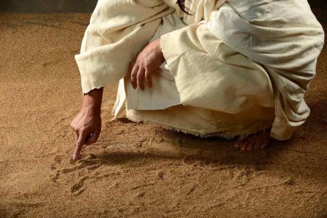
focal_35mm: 110
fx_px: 998
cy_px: 109
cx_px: 164
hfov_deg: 18.6
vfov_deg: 12.4
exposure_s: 1/250
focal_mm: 110
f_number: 9
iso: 100
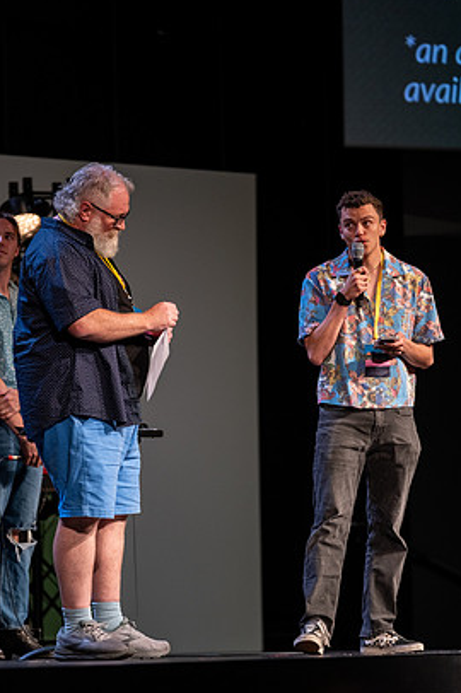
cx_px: 236
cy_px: 374
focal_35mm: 233
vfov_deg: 8.8
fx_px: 4483
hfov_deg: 5.9
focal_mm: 140
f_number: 2.8
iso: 800
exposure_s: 1/210
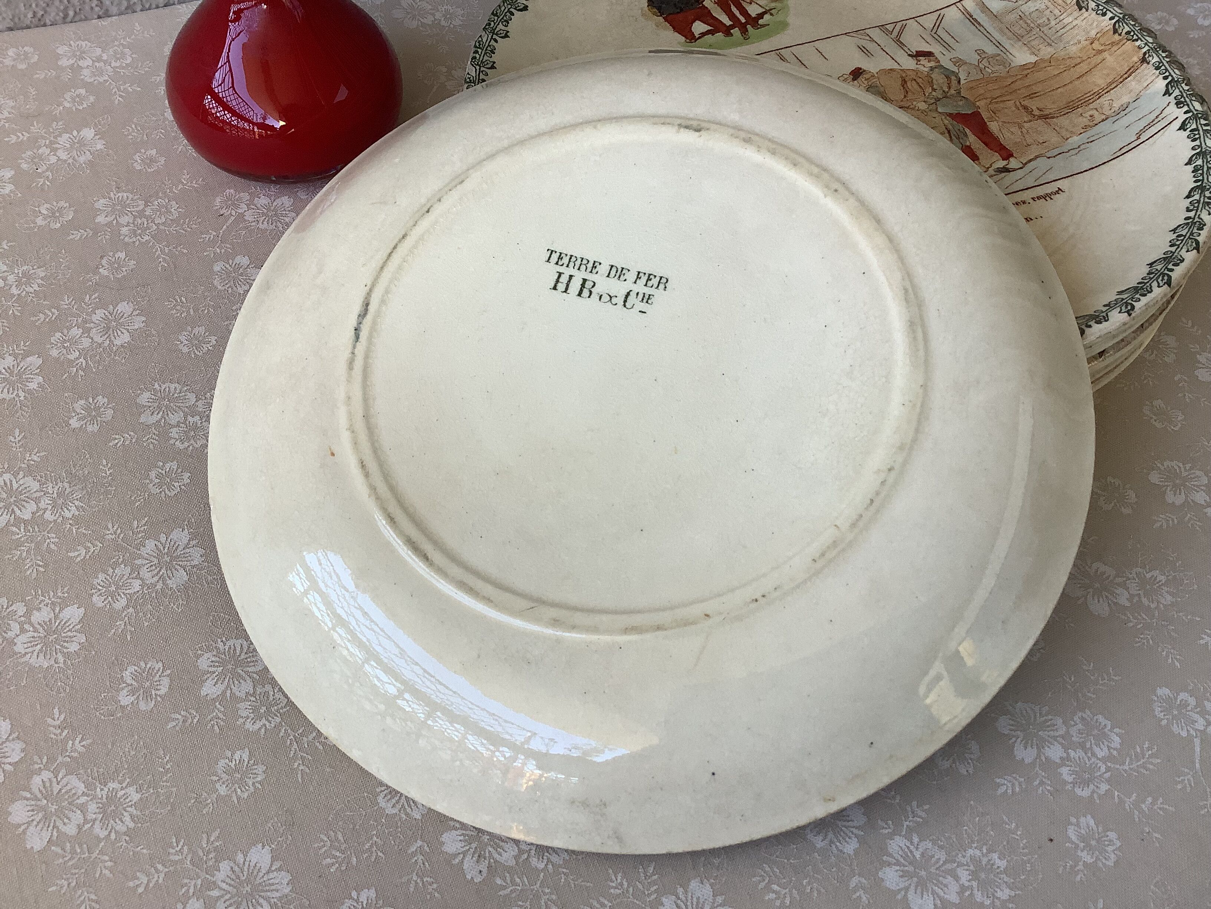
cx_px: 606
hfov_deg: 58.4
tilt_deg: -51.3
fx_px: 1084
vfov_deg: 45.4
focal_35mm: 31
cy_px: 454
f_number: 2.4
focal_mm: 3.3
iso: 50
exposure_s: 1/100
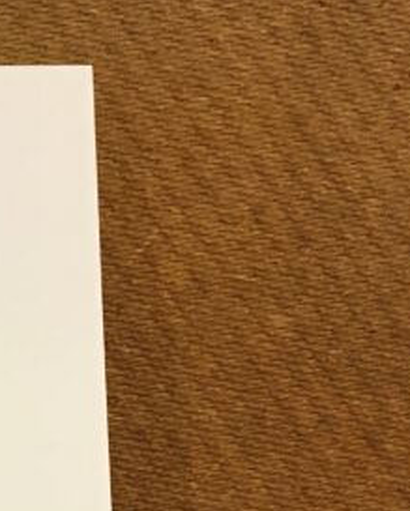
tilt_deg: -12.3
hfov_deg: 13.2
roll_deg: +1.8
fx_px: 1605
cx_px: -311
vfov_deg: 17.1
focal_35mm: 106
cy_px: 655
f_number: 2.2
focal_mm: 4.15
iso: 200
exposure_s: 1/20
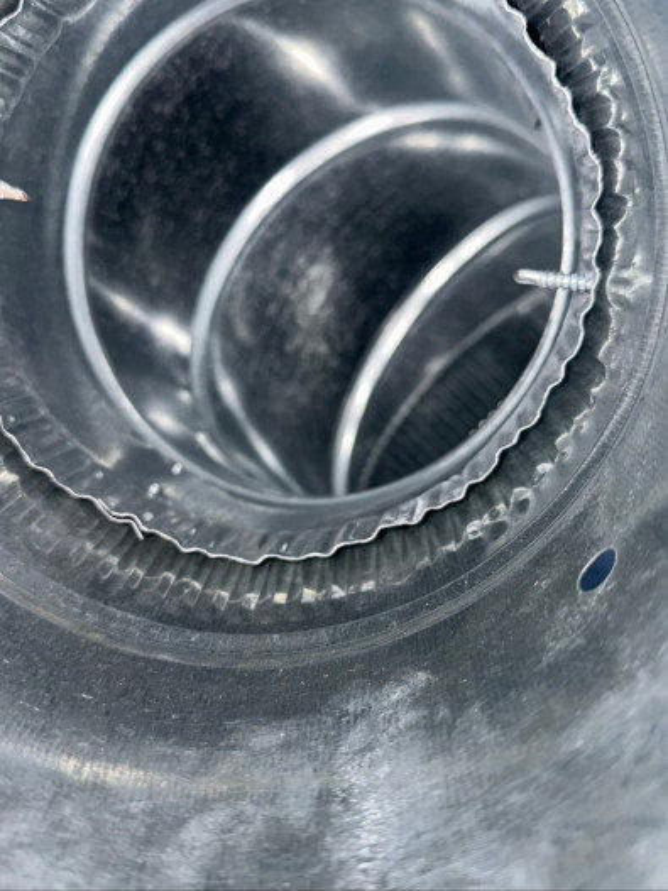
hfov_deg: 48.2
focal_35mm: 29
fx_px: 746
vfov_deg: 61.7
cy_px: 446
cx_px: 334
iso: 32
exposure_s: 1/123
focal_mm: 4.2
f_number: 2.2
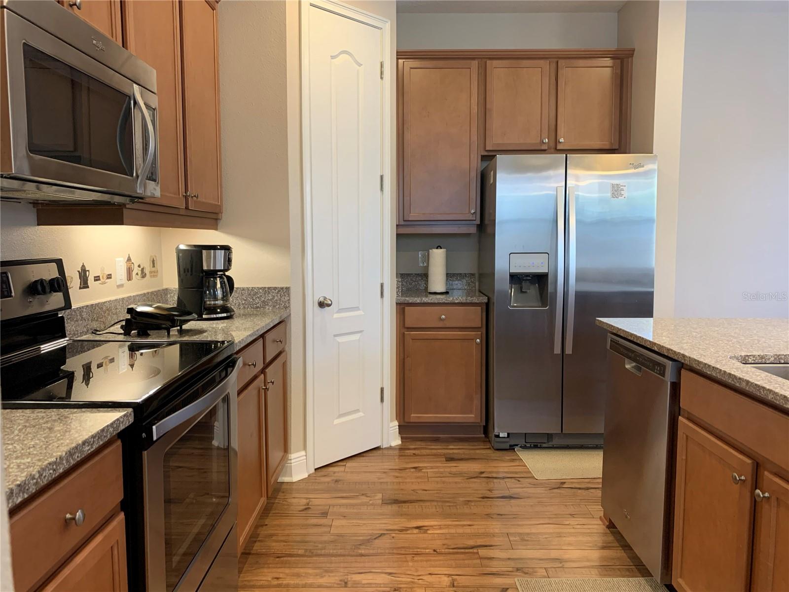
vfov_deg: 53.1
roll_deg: -0.1
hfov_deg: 67.3
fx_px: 593
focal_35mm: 26
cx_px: 394
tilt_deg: -4.8
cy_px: 296
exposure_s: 1/60
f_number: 1.8
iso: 200
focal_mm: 4.25
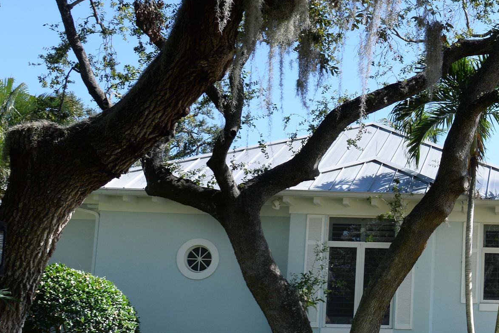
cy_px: 199
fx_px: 956
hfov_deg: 25.8
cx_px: 614
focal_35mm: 69
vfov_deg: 19.7
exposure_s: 1/160
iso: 125
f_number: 9
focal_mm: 27
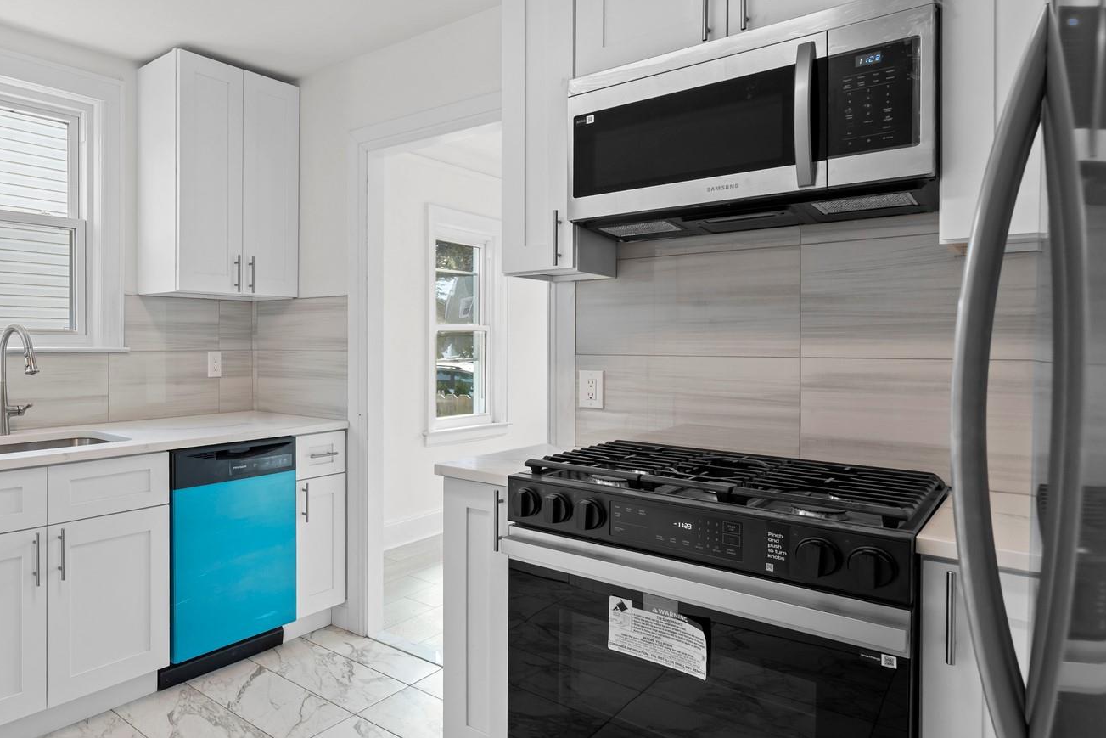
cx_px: 255
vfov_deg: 57.2
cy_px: 347
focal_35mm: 22
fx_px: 676
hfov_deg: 72.2
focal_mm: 14
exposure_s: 1/5
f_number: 10
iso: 320
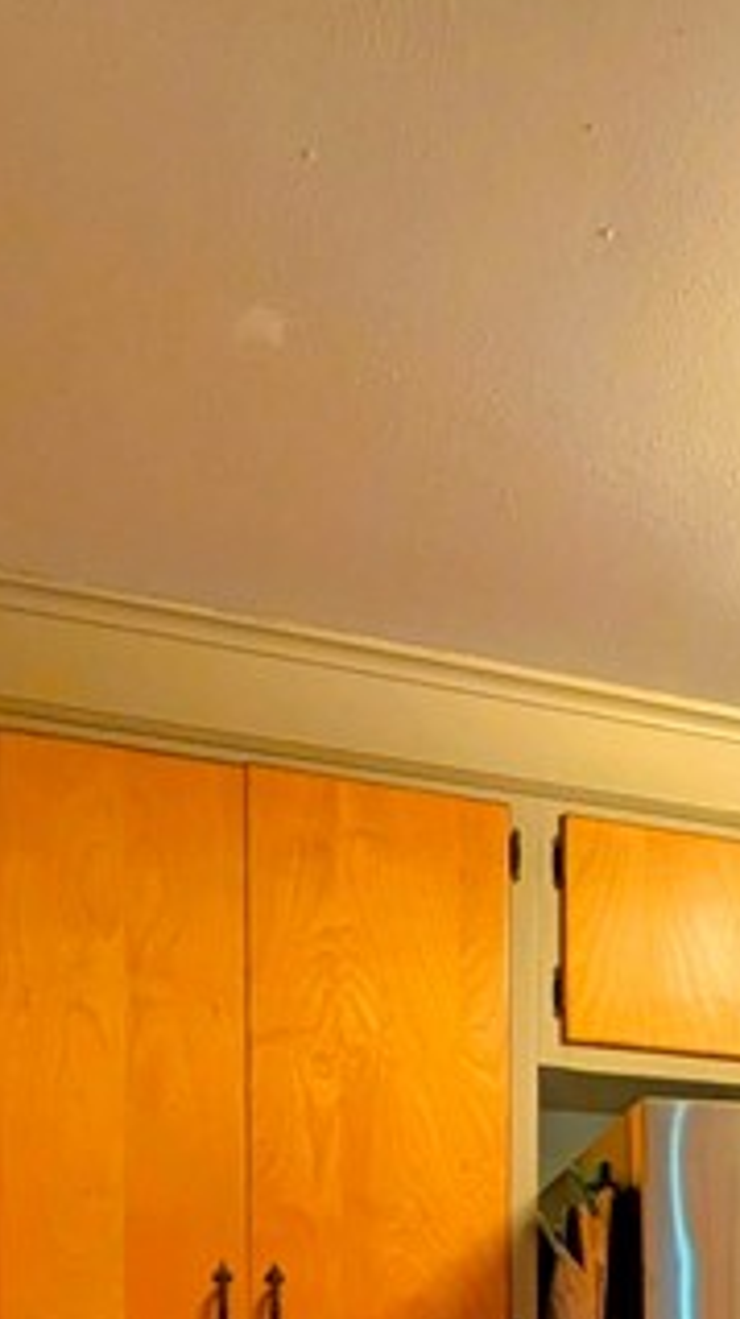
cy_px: 1480
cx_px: 918
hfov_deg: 22.3
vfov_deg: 35.5
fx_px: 1712
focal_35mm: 49
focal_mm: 1.85
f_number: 2.2
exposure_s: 1/40
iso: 50
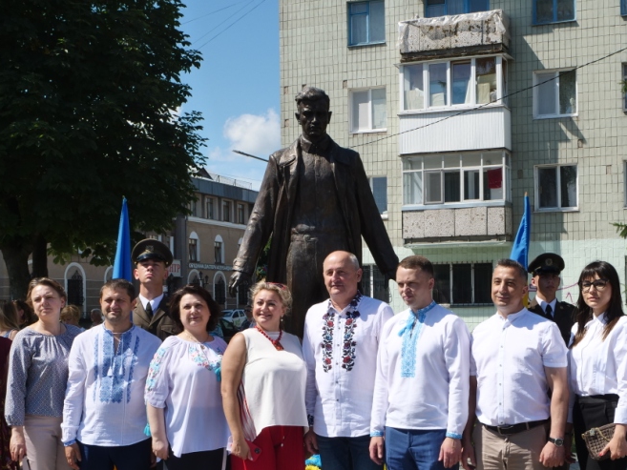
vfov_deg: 27.4
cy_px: 297
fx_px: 960
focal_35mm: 53
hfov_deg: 36.0
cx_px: 384
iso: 200
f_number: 8
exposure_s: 1/500
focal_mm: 17
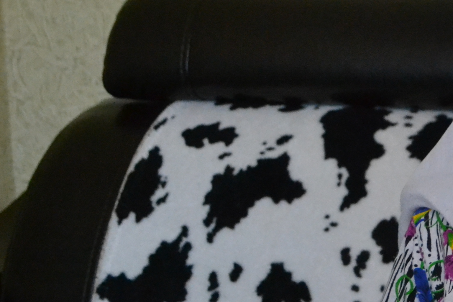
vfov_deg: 13.8
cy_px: 198
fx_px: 1246
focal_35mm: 99
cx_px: 591
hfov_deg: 19.1
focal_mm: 22
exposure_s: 1/60
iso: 3200
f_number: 4
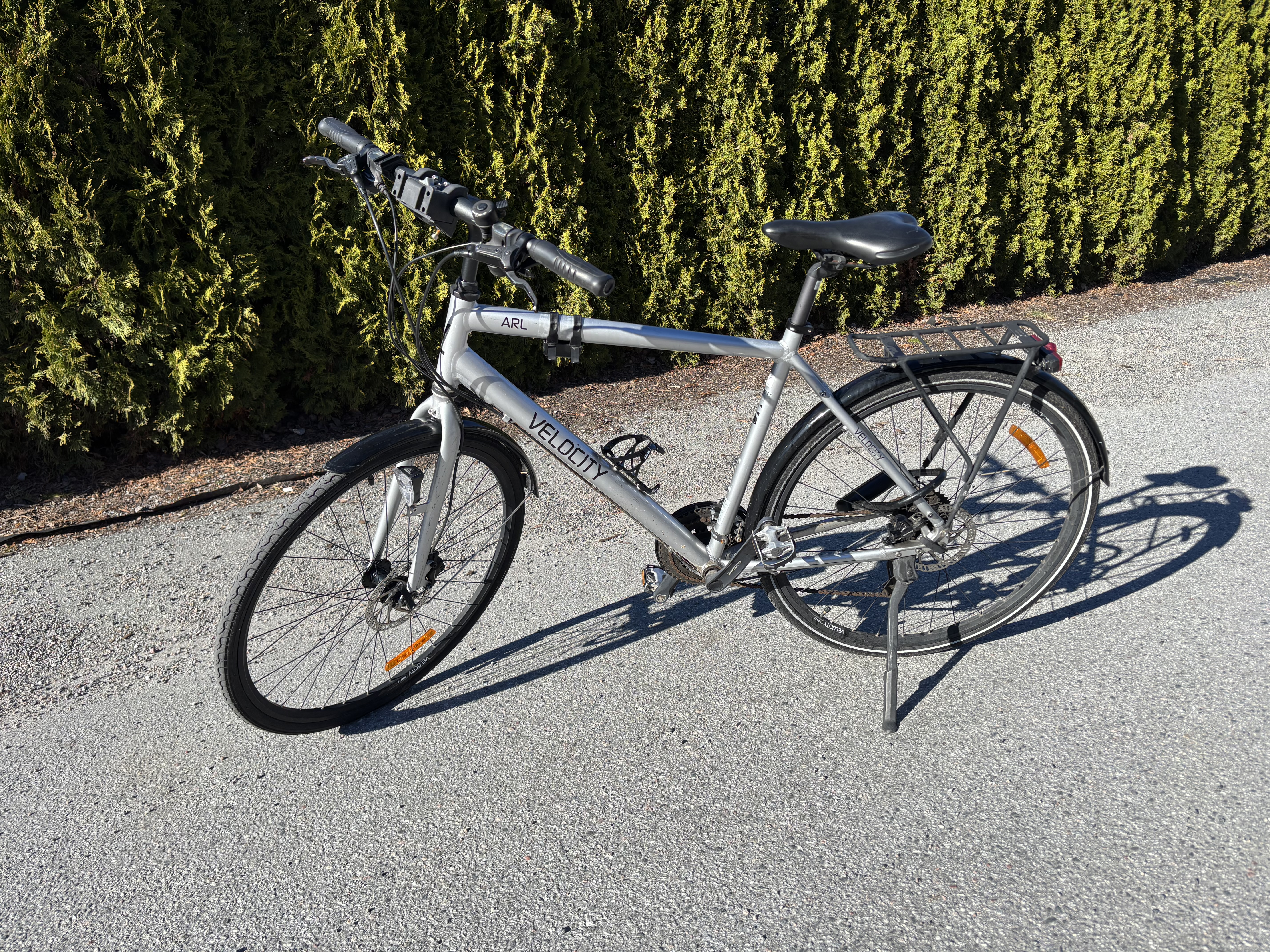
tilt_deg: -19.3
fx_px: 954
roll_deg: +2.6
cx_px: 635
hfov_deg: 67.3
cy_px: 476
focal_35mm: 26
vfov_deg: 53.1
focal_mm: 5.96
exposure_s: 1/2024
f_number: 1.6
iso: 50
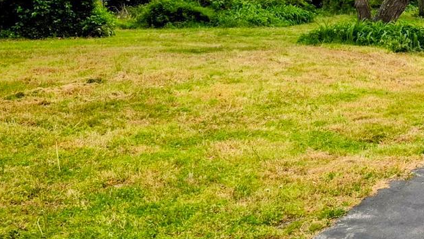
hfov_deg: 24.2
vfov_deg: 14.3
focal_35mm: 82
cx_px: 470
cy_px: -39
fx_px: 922
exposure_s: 1/1952
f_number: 1.8
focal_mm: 5.4
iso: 25
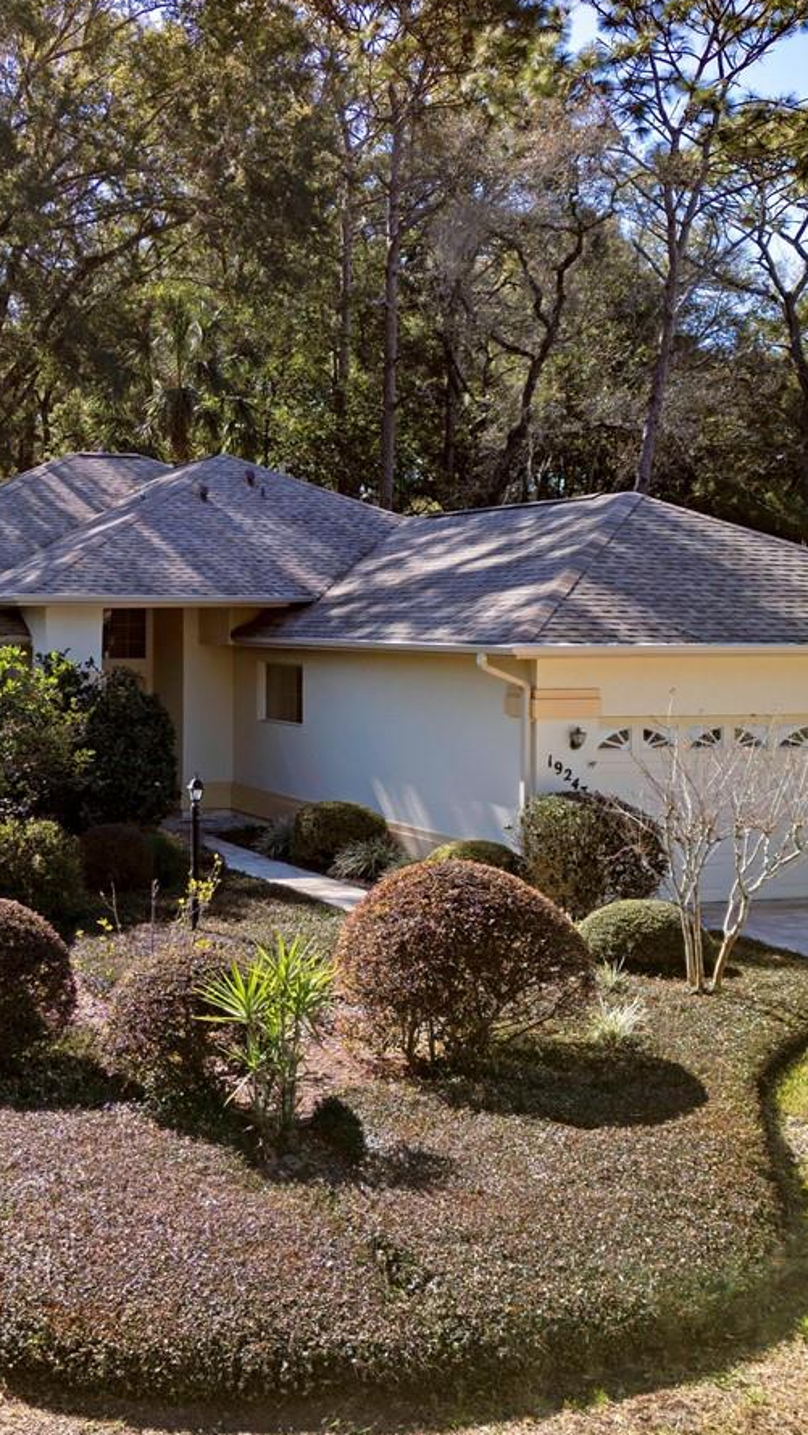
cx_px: 192
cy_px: 634
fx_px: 1789
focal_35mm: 47
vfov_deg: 43.6
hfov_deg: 25.1
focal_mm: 6.72
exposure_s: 1/15
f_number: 1.7
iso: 110
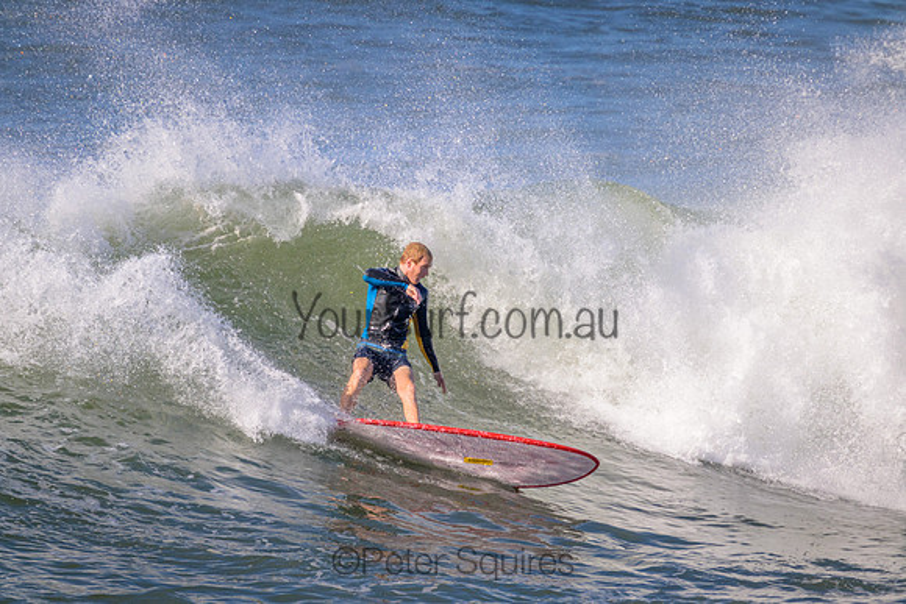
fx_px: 20137
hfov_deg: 2.6
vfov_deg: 1.7
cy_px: 302
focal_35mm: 800
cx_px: 453
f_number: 11
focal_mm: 800
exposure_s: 1/2000
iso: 1250
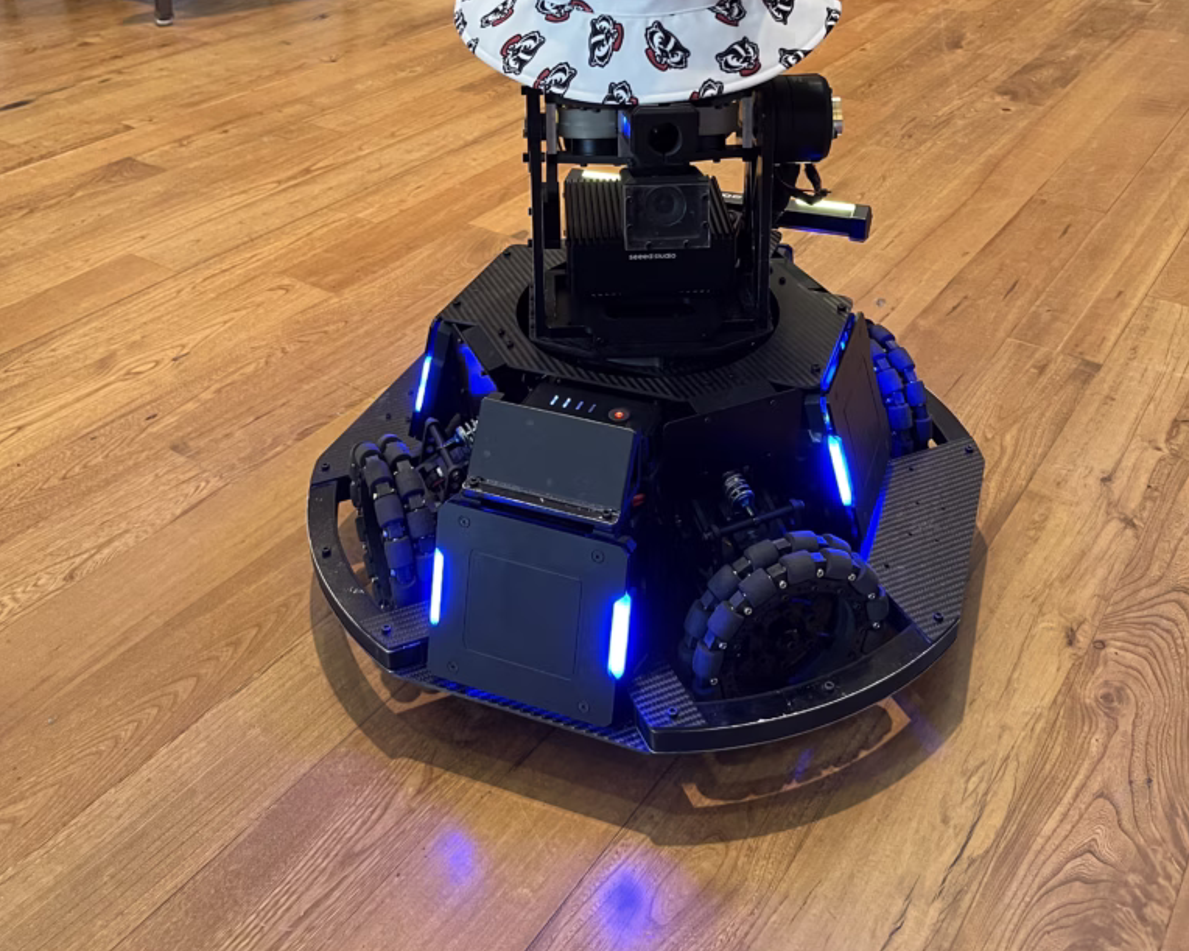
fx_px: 1196
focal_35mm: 34
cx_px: 596
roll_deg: +3.4
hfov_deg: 52.8
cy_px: 201
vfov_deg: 41.6
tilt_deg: -24.3
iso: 250
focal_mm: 5.7
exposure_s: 1/60
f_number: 1.5
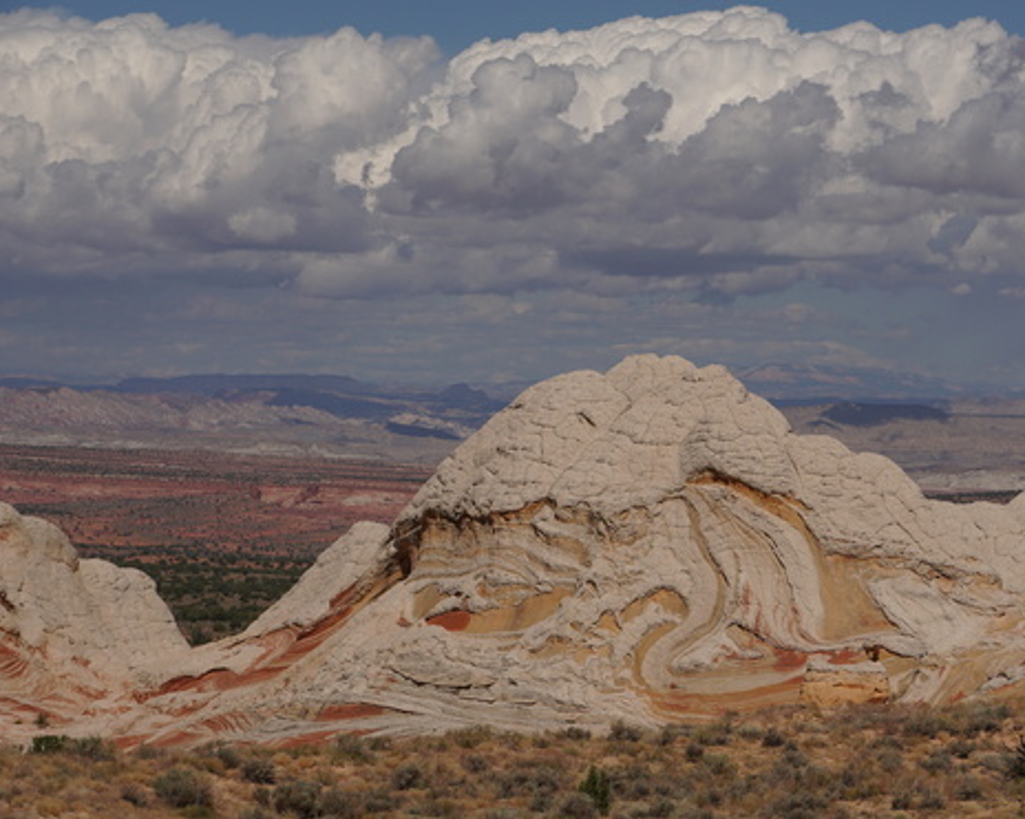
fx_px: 3609
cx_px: 588
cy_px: 410
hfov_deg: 16.2
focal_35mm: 119
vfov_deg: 13.0
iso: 200
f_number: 8
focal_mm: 70
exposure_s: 1/2500
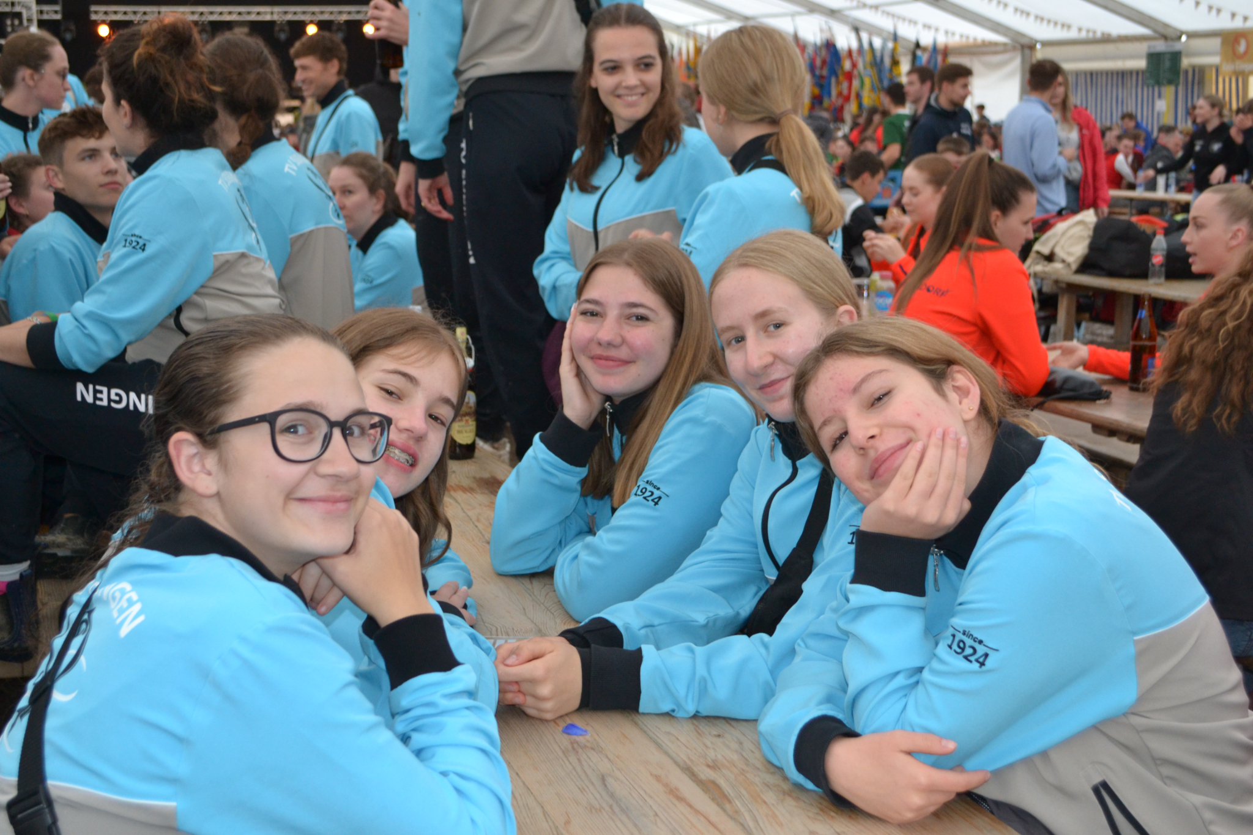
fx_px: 1670
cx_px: 626
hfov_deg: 41.1
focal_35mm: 48
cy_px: 418
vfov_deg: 28.1
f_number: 4.8
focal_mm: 32
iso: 1100
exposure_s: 1/60
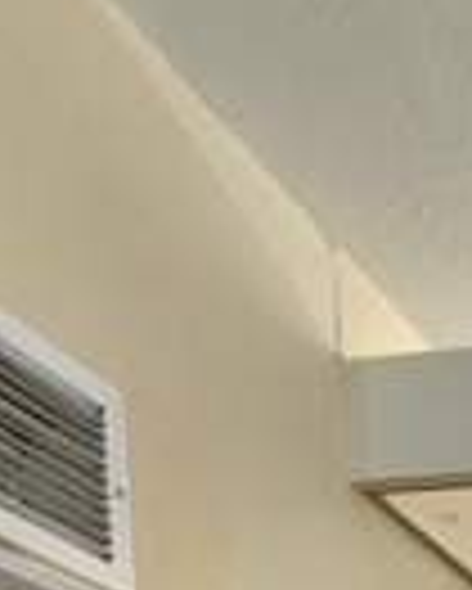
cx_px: 854
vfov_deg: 18.9
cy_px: 1180
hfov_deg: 18.8
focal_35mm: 62
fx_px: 1081
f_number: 2.2
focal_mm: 2.2
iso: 64
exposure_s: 1/60
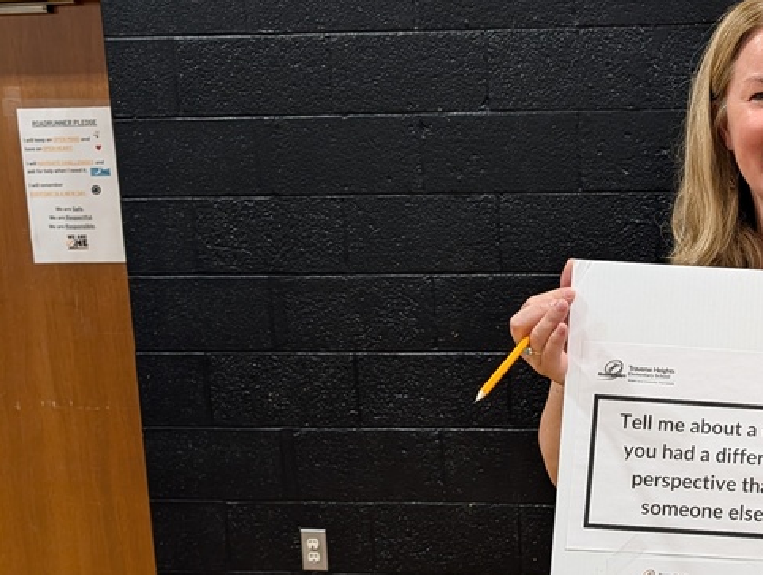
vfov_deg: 28.3
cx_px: 807
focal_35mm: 51
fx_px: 1126
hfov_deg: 33.4
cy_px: 421
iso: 173
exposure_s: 1/57
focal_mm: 6.9
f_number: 1.68
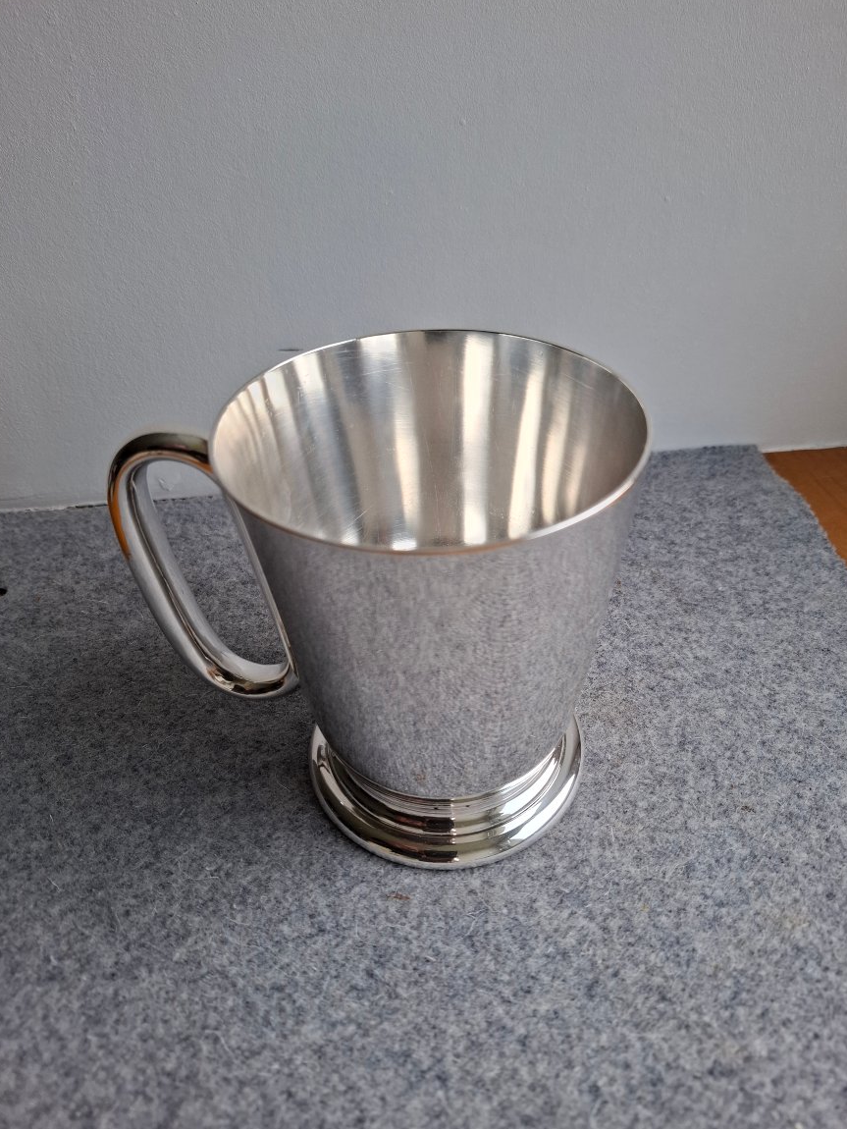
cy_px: 563
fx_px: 783
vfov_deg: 71.6
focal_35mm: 24
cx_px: 435
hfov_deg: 56.8
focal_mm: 5.54
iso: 64
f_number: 1.8
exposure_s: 1/100
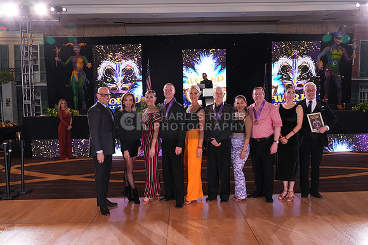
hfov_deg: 61.9
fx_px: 307
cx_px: 184
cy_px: 122
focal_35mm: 30
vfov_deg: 43.6
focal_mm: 30
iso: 2000
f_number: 6.3
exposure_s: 1/200
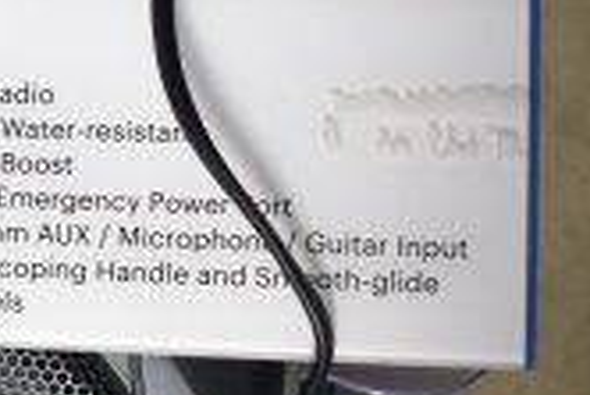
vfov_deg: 10.8
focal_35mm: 127
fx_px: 2081
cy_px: 87
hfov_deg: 14.3
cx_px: -455
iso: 500
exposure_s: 1/40
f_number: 3.8
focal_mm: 23
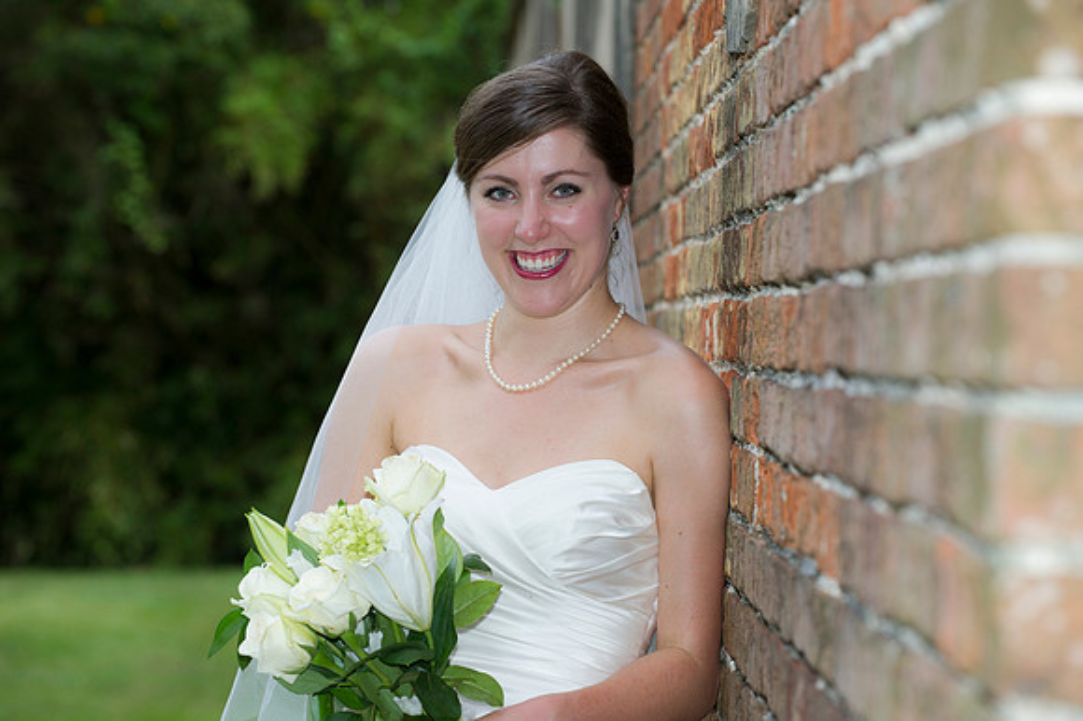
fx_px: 3908
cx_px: 542
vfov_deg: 10.5
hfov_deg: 15.8
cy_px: 360
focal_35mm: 130
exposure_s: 1/250
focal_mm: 130
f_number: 5
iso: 400
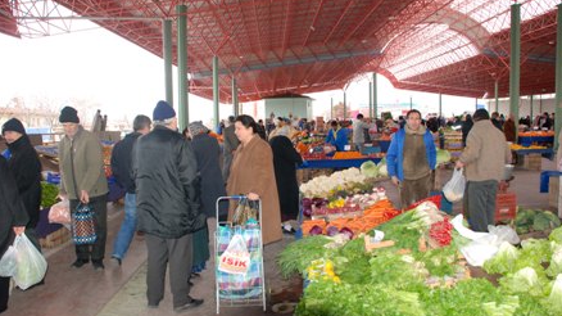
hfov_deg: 66.1
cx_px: 282
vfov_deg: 40.1
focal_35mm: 29
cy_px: 157
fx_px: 432
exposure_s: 1/60
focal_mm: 18
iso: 800
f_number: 5
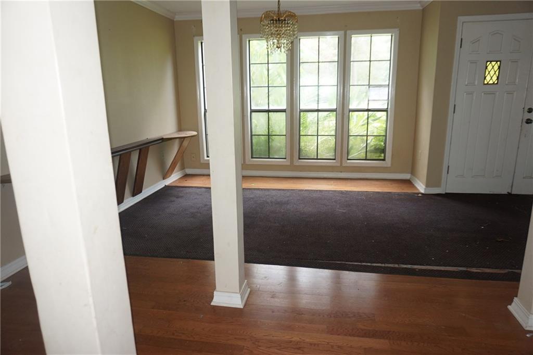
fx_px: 355
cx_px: 266
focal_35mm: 24
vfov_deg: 53.1
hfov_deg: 73.8
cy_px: 178
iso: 320
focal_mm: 16
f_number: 4
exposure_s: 1/60
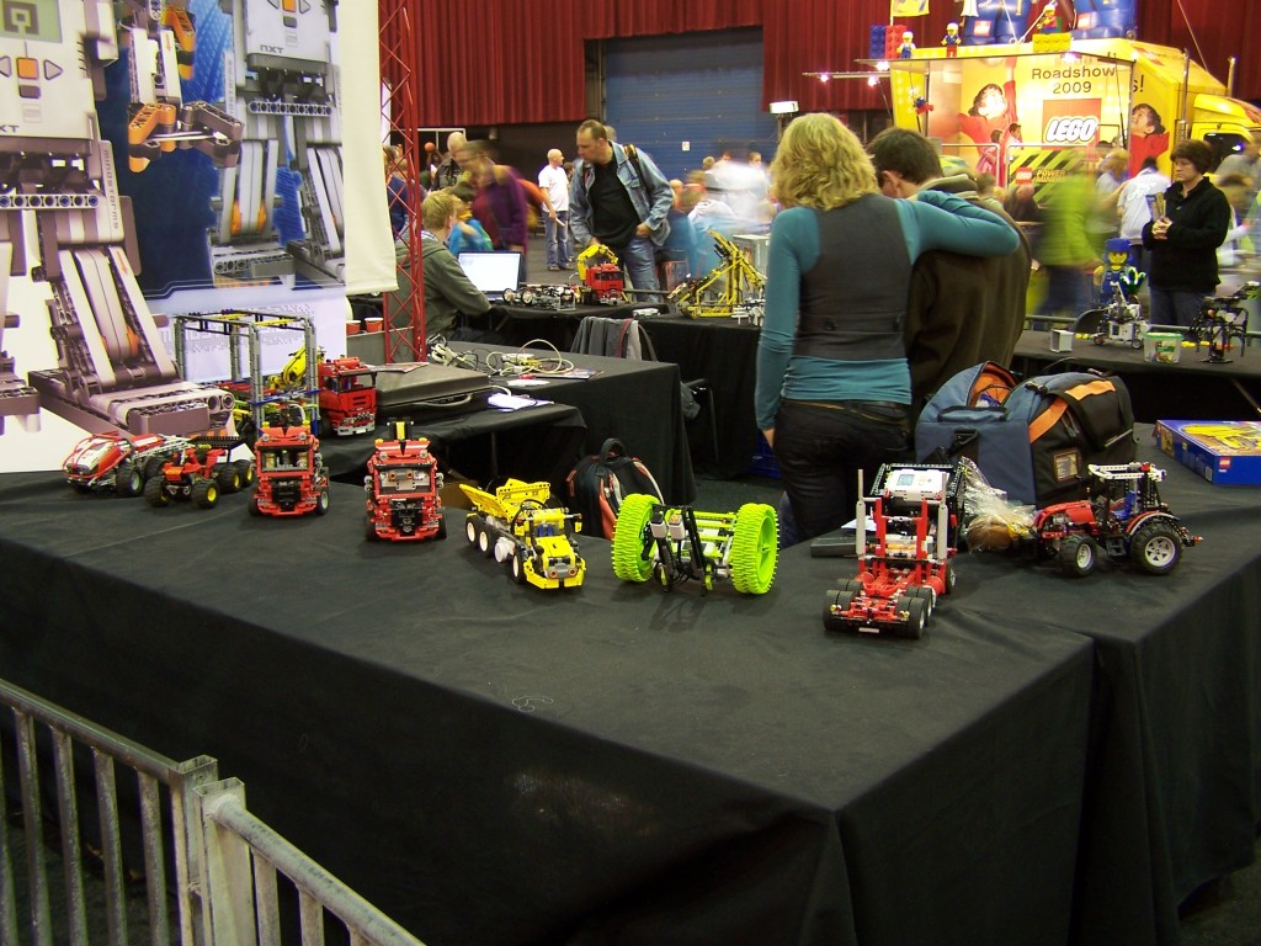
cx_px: 630
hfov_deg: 49.0
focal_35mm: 38
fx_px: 1384
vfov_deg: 37.7
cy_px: 473
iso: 80
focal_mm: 6.3
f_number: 2.8
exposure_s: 1/2
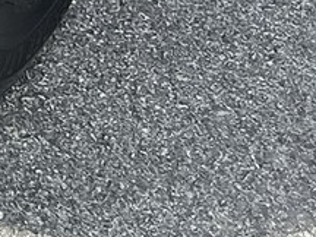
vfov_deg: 6.5
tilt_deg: -26.5
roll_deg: +5.9
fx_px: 1762
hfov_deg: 8.2
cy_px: -626
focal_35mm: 193
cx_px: -717
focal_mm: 5.7
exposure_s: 1/1779
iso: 50
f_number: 1.5
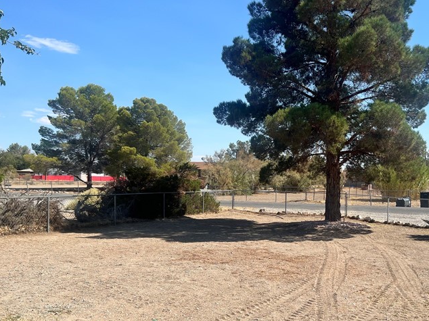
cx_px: 290
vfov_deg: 34.2
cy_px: 195
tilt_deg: -2.3
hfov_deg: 44.1
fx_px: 520
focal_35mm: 42
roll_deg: -1.4
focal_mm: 5.7
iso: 50
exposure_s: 1/5076
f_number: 1.5
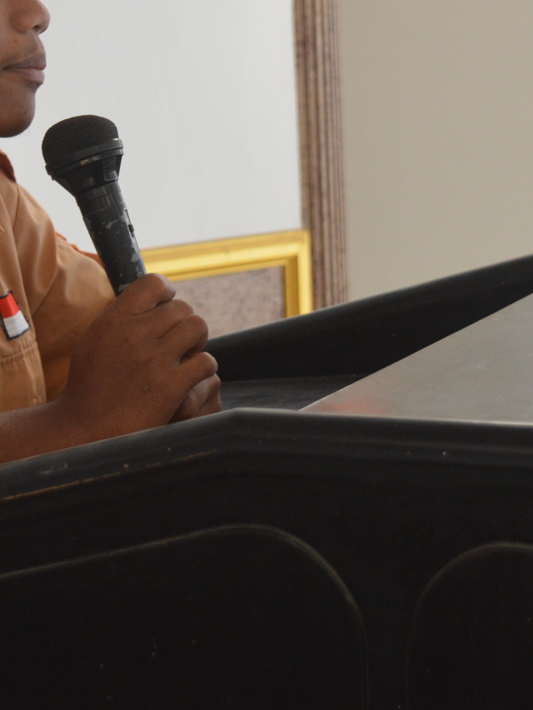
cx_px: 165
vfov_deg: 17.7
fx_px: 2258
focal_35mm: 110
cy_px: 116
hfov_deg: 13.4
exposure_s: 1/60
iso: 720
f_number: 4.2
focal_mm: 30
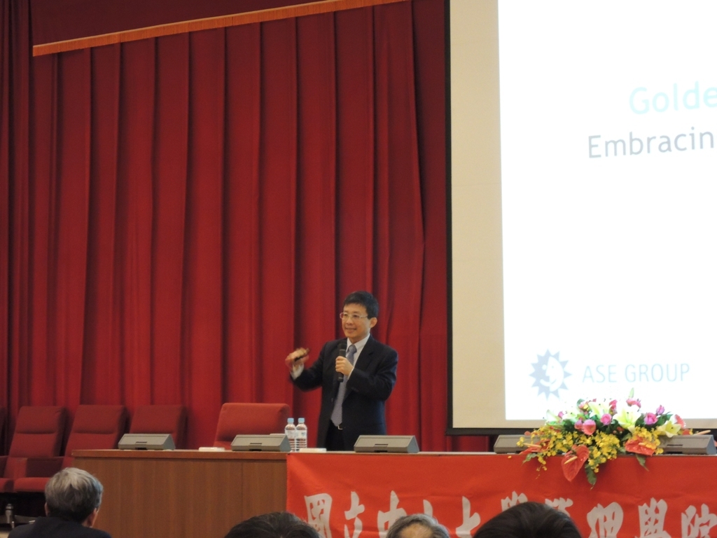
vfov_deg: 14.8
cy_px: 269
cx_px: 358
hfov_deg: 19.6
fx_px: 2071
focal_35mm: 100
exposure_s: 1/6
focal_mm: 17.9
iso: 800
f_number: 4.9
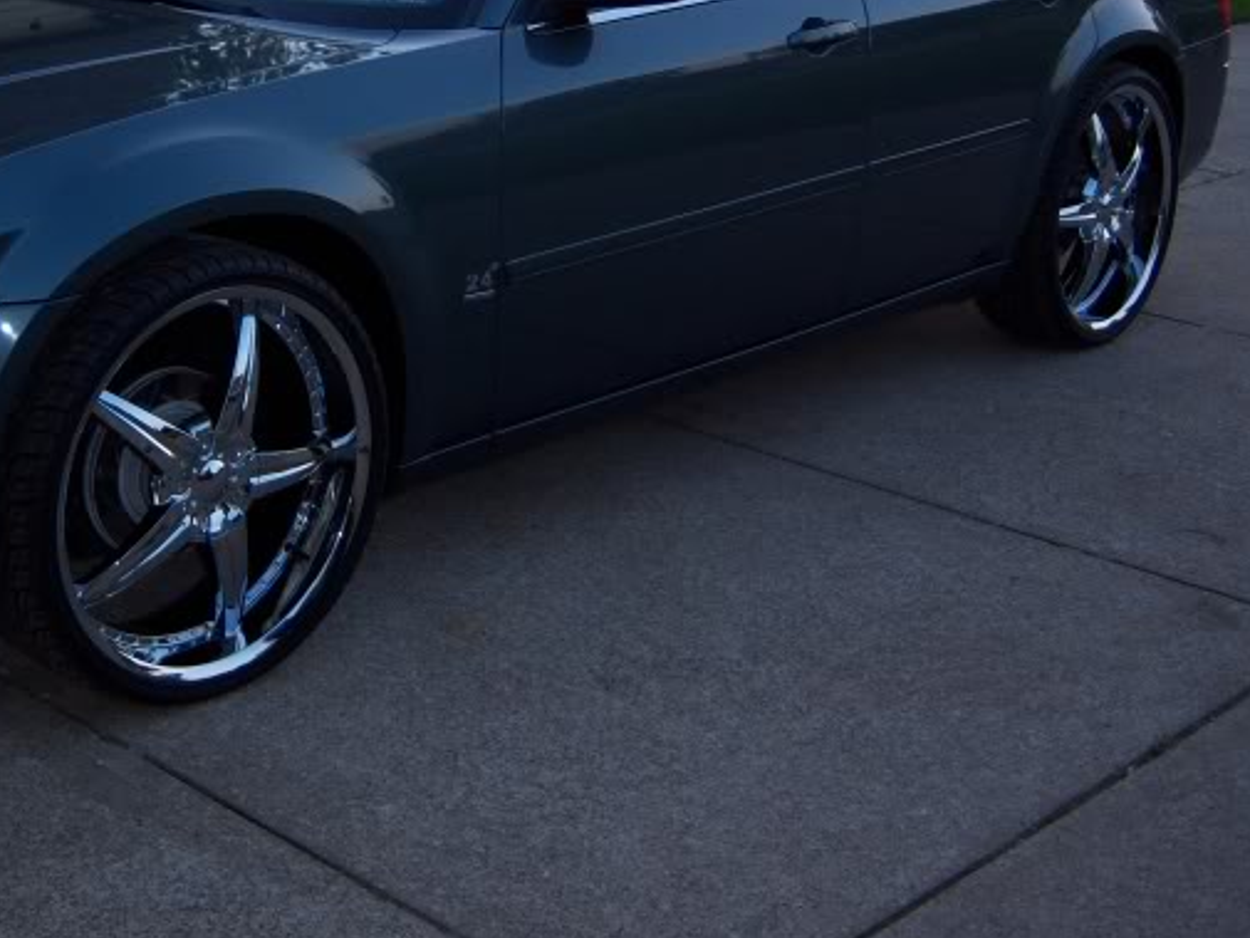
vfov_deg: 25.3
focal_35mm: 57
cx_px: 327
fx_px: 2059
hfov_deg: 33.2
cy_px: 225
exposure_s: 1/60
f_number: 2.8
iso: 80
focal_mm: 7.5
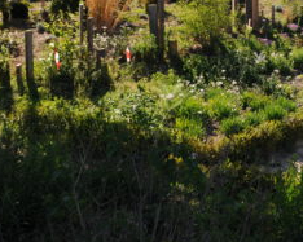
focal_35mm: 79
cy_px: -36
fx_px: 704
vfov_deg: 18.6
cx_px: 376
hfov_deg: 22.2
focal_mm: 17
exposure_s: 1/800
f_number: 4
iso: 200
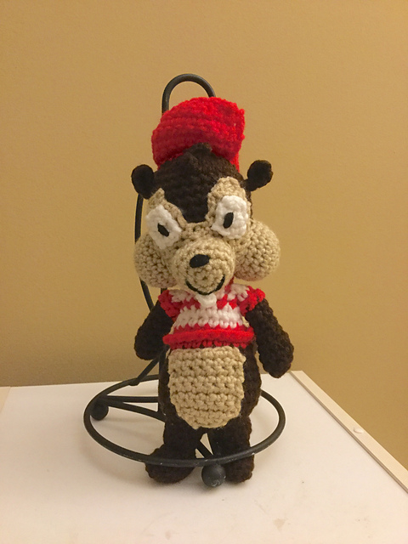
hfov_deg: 45.4
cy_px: 272
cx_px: 204
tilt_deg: -11.3
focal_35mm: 31
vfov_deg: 58.4
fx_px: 487
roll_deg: -1.1
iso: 400
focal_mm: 3.3
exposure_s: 1/15
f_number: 2.4
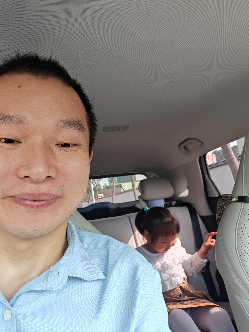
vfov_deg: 71.6
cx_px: 122
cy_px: 169
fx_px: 230
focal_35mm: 24
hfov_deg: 56.8
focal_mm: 2.98
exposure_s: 1/100
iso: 80
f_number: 2
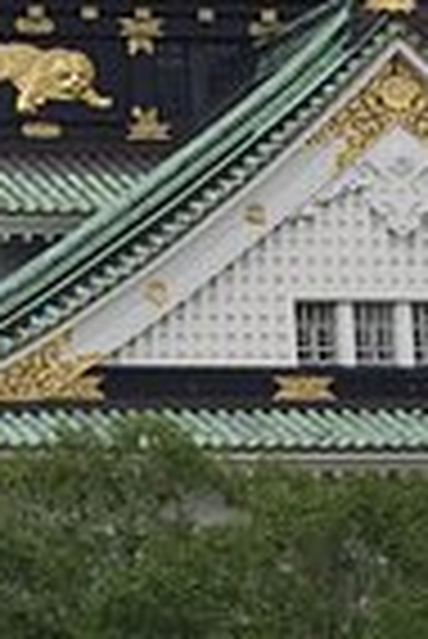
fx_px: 9588
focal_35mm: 539
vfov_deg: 3.8
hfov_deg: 2.6
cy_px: 351
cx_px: 277
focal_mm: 100
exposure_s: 1/500
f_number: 5.6
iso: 80
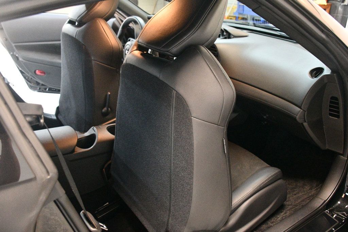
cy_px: 116
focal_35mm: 33
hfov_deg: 57.2
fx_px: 319
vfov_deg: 39.9
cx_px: 174
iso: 7200
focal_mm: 22
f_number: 3.5
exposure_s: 1/60
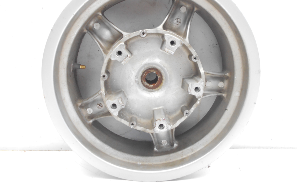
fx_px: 227
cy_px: 74
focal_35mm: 28
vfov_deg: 44.3
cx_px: 150
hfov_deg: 66.5
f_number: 3.2
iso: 200
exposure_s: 1/30
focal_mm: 4.6
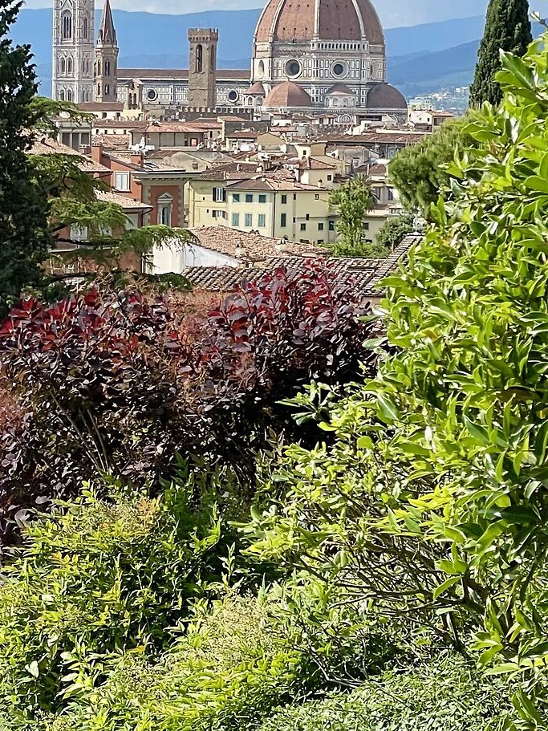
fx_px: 2892
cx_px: 179
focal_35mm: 137
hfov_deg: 10.8
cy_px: 319
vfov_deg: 14.4
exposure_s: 1/1332
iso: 25
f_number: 2
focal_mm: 6
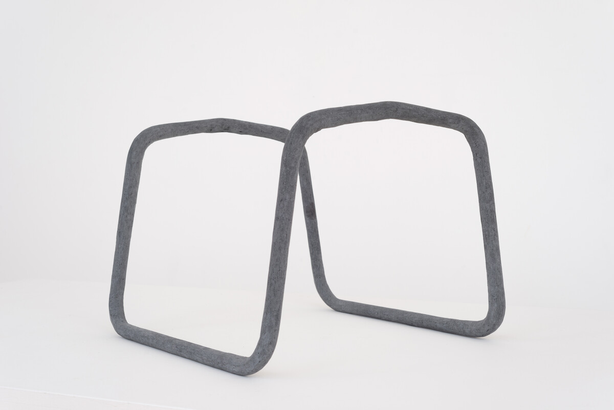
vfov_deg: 27.0
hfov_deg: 39.6
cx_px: 307
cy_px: 205
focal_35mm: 50
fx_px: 853
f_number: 8
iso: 100
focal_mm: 50
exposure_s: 1/60
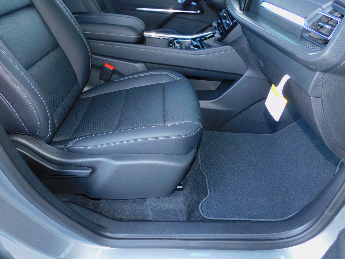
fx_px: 239
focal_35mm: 24
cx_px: 172
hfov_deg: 71.6
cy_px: 130
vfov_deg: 56.8
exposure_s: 1/30
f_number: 3.3
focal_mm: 4.3
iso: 200
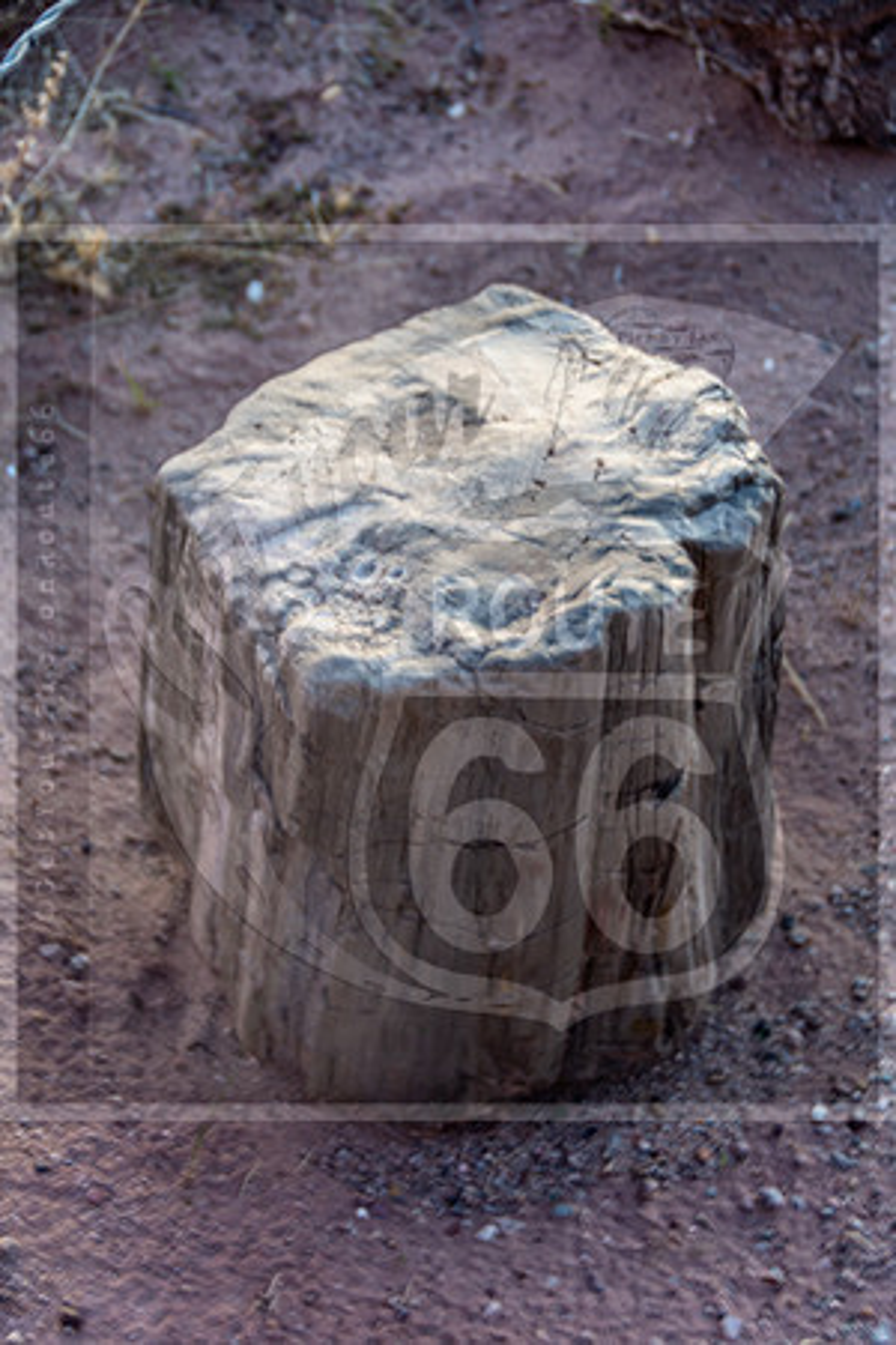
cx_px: 448
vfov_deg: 24.2
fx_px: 3136
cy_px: 672
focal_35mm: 84
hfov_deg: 16.3
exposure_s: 1/1.67
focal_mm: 56
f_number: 4.8
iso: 400
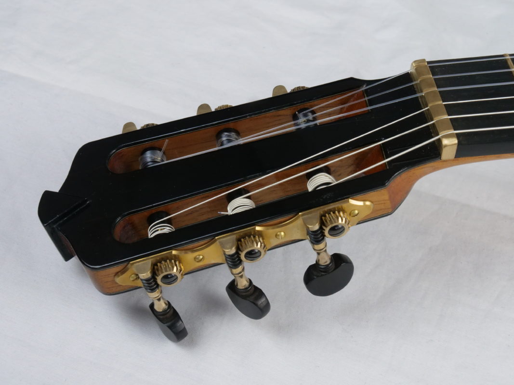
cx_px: 257
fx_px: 1069
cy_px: 192
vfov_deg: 20.4
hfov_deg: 27.0
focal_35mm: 72
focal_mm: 36
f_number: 11
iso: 1600
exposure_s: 1/80
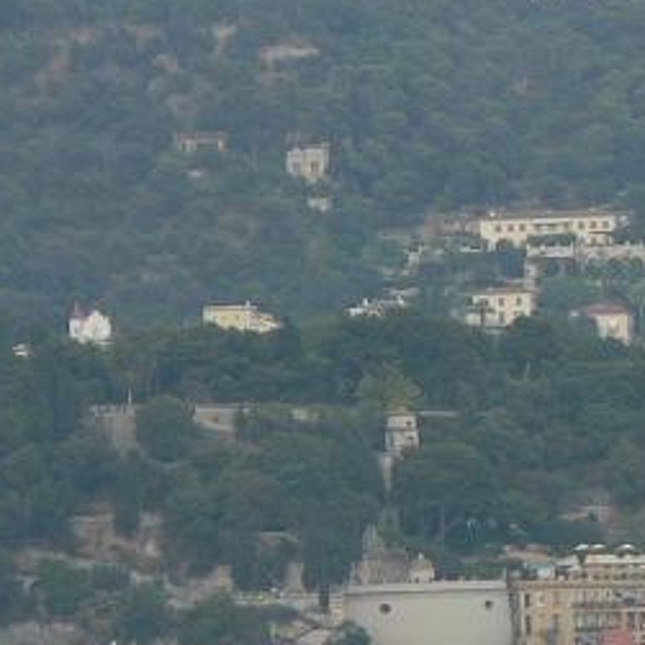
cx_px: 917
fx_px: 18994
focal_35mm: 901
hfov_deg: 1.9
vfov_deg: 1.9
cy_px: 470
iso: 80
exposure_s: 1/200
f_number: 4
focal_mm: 53.3
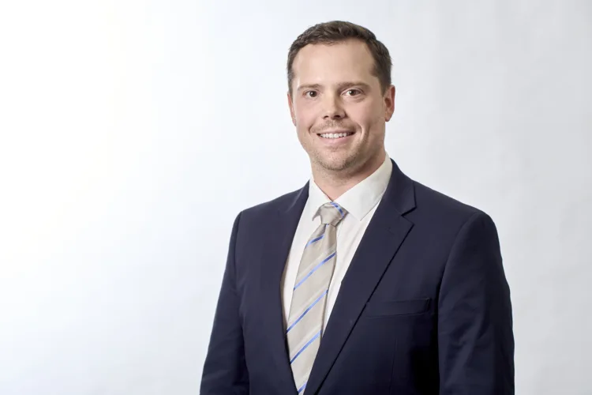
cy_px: 198
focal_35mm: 89
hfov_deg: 22.9
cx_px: 296
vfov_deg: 15.4
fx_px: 1463
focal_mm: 58
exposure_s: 1/160
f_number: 4.5
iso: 200
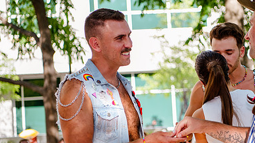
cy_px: 85
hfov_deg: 24.0
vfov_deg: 13.7
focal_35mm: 88
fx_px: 595
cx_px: 182
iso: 200
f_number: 3.2
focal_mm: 56
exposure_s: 1/320
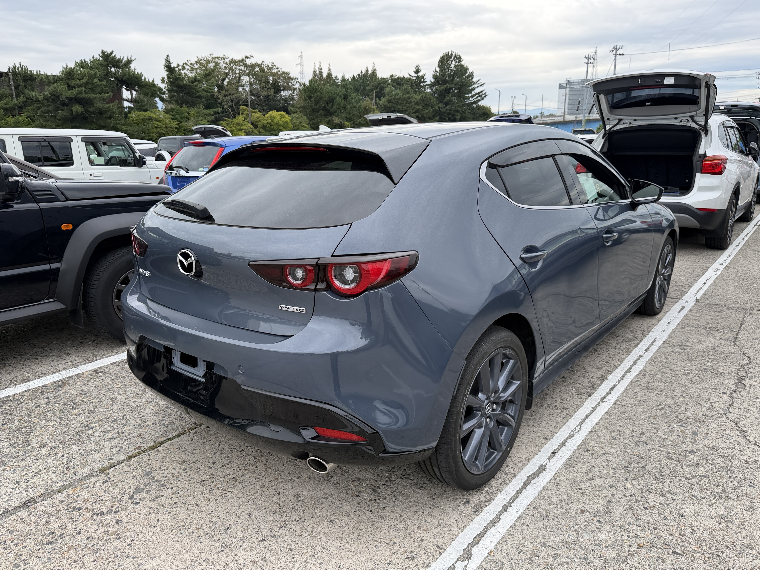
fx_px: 527
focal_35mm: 24
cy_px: 285
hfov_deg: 71.6
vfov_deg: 56.8
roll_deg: +2.7
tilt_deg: -11.2
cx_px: 380
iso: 100
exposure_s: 1/1192
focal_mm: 6.76
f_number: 1.78
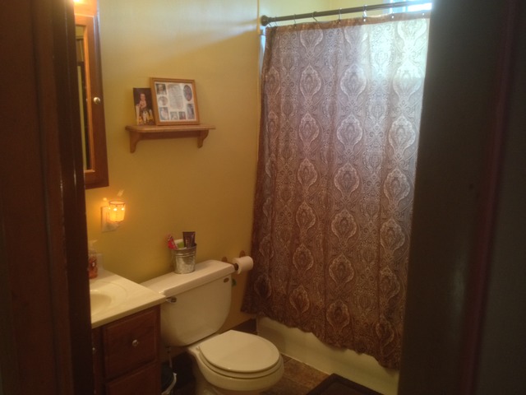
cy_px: 198
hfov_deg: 52.6
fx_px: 532
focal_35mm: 35
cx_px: 263
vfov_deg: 40.7
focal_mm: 4.28
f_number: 2.4
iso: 200
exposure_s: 1/20
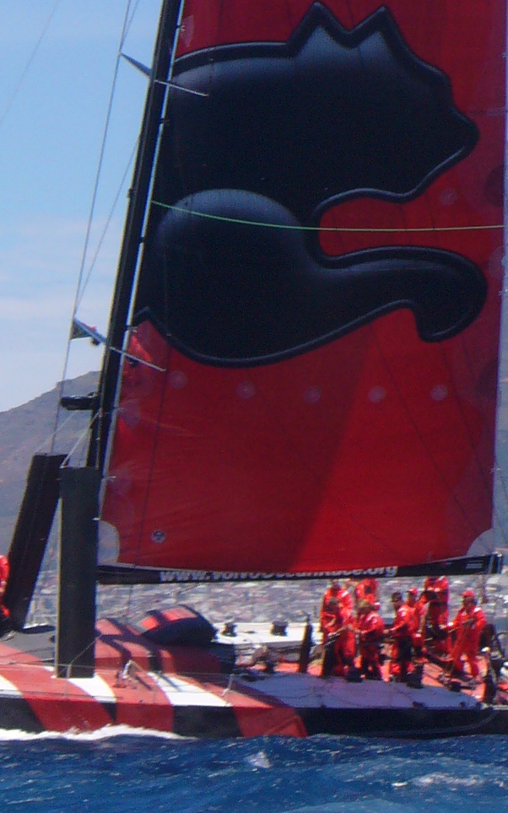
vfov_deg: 7.6
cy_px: -100
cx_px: 173
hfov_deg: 4.8
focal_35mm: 276
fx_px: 6117
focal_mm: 16.1
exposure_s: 1/320
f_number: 7
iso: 80
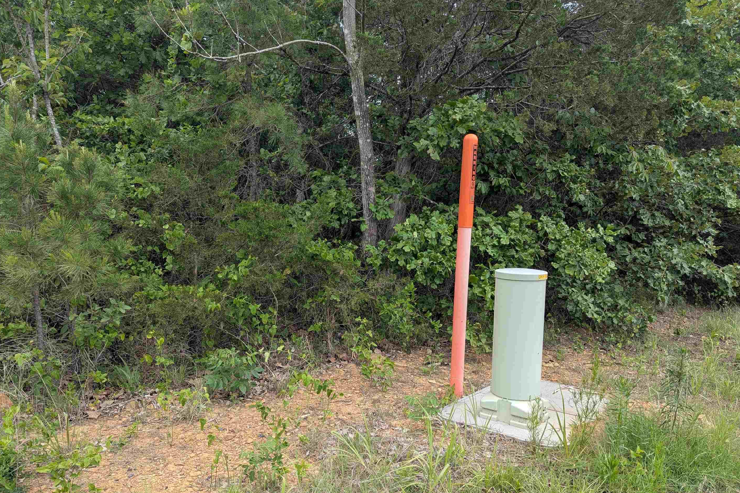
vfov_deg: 47.9
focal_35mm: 27
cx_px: 371
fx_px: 555
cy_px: 270
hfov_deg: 67.4
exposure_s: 1/580
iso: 39
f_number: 1.85
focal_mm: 6.81
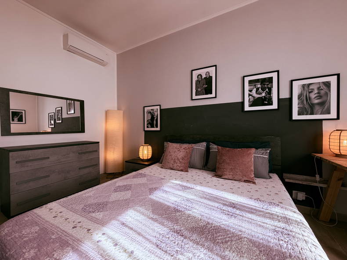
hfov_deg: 102.1
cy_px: 130
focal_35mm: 14
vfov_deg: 85.6
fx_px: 140
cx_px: 174
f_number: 2.2
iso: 50
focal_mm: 2.22
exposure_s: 1/100
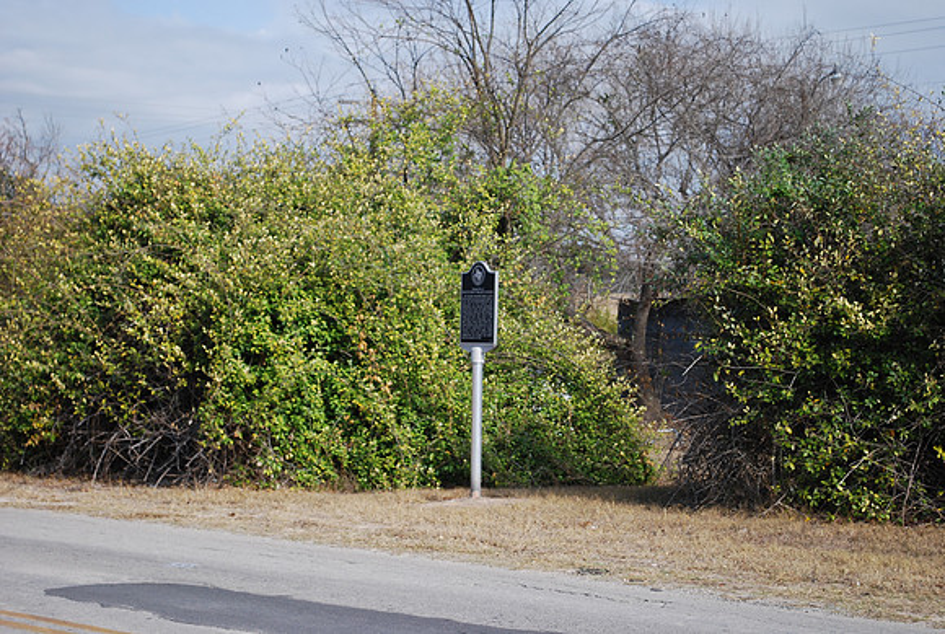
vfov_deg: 16.6
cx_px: 472
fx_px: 2169
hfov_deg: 24.6
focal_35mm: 82
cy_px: 317
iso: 180
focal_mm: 55
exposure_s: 1/125
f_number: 5.6
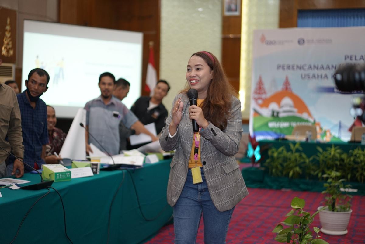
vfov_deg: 24.6
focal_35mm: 55
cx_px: 182
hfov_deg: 36.2
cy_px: 122
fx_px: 558
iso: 800
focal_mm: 55
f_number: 1.8
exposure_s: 1/125
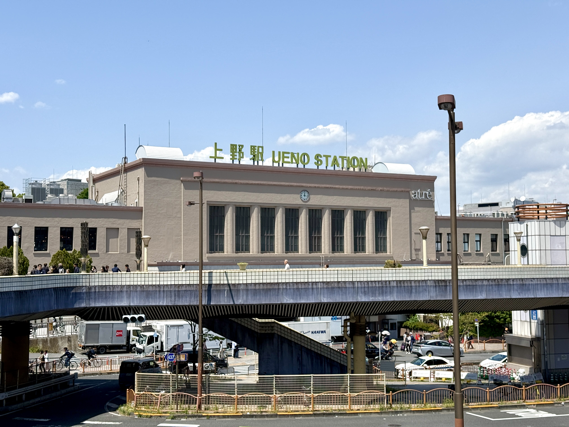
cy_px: 214
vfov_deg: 30.3
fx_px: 789
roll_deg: +0.0
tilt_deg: +3.1
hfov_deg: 39.7
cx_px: 284
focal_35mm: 48
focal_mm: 6.76
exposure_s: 1/7874
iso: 80
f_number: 1.78
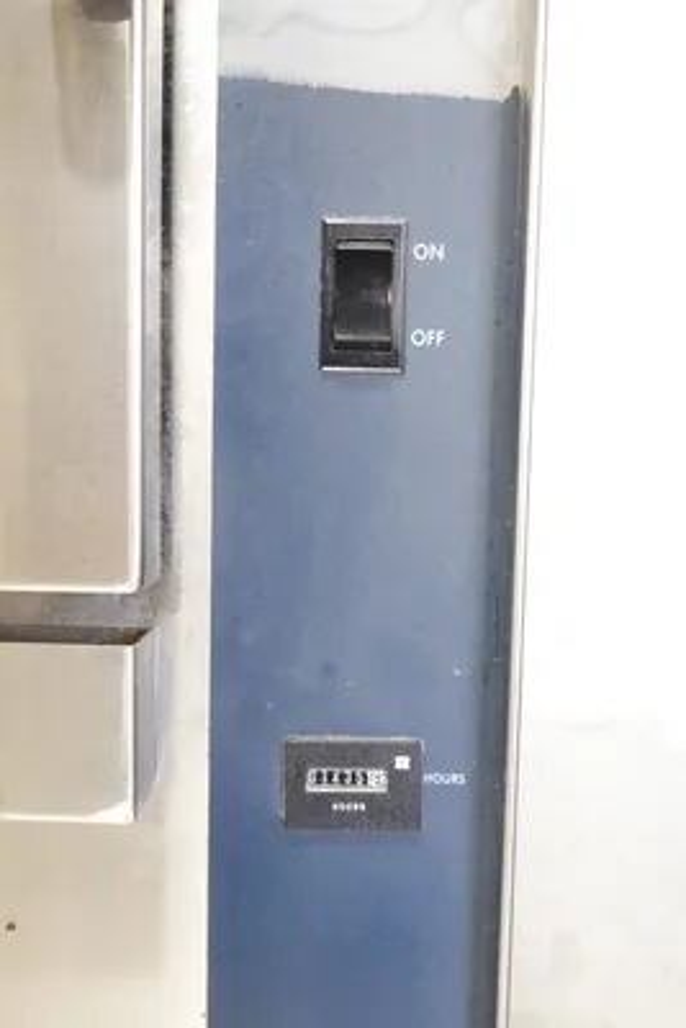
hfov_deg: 29.3
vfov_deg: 42.7
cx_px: 343
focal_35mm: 46
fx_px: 1314
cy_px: 514
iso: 3200
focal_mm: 16.86
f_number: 4
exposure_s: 1/50
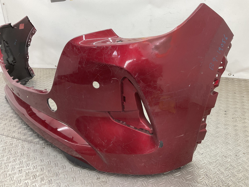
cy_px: 94
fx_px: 209
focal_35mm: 29
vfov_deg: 48.2
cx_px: 124
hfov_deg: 61.7
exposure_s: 1/120
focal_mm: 3
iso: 50
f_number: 1.8
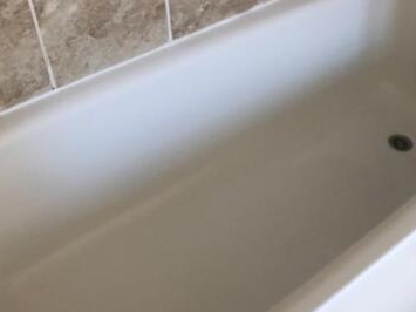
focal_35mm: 46
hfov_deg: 40.9
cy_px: 106
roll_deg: -2.1
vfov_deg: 31.3
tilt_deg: -42.6
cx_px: 269
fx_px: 553
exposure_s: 1/33
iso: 40
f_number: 1.8
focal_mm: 4
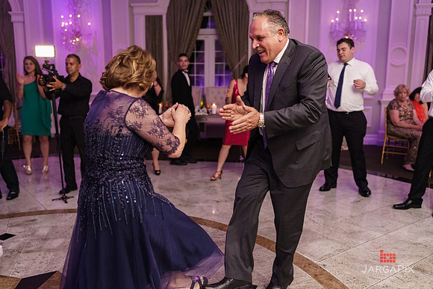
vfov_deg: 37.9
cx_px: 216
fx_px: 421
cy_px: 144
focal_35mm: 35
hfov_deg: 54.4
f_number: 2
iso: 1600
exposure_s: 1/200
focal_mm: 35
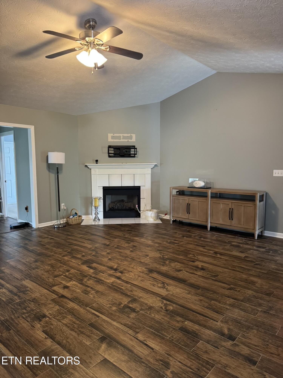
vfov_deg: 71.6
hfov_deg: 56.8
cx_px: 142
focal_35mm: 24
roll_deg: +0.7
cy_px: 189
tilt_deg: -5.5
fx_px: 262
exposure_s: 1/60
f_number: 1.78
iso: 500
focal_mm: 6.76
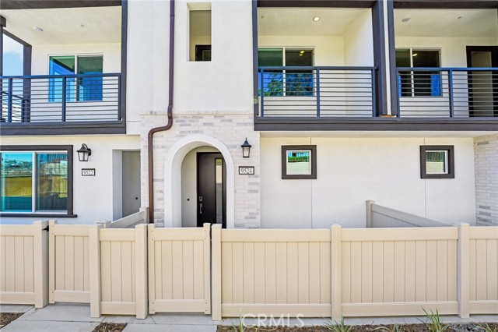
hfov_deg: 104.3
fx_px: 194
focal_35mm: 14
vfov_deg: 81.1
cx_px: 249
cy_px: 166
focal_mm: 14
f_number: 8
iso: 125
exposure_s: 1/200
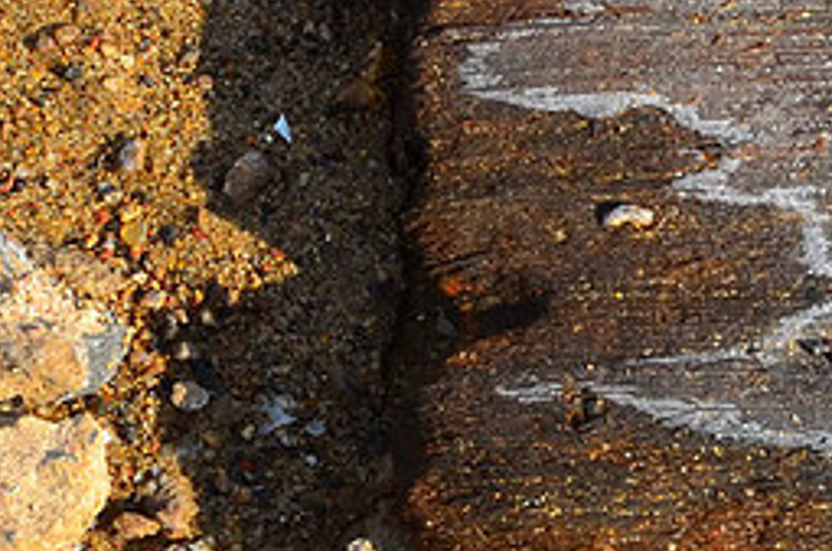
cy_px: 341
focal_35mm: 356
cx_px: 571
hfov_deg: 5.8
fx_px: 8216
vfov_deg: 3.8
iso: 100
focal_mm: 55
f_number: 13
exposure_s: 1/60
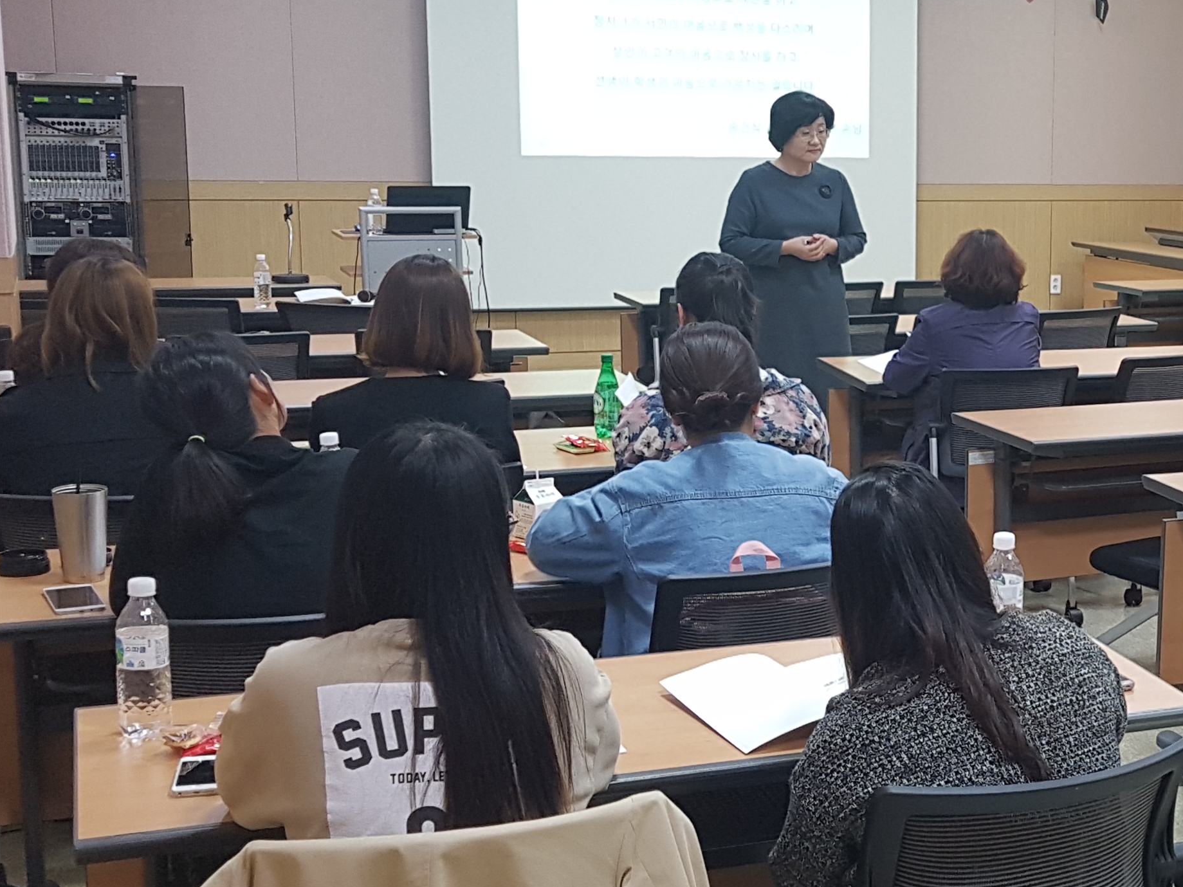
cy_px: 443
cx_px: 1108
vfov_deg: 25.7
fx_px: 1948
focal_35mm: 57
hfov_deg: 31.8
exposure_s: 1/60
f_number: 1.7
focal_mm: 4.2
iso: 160
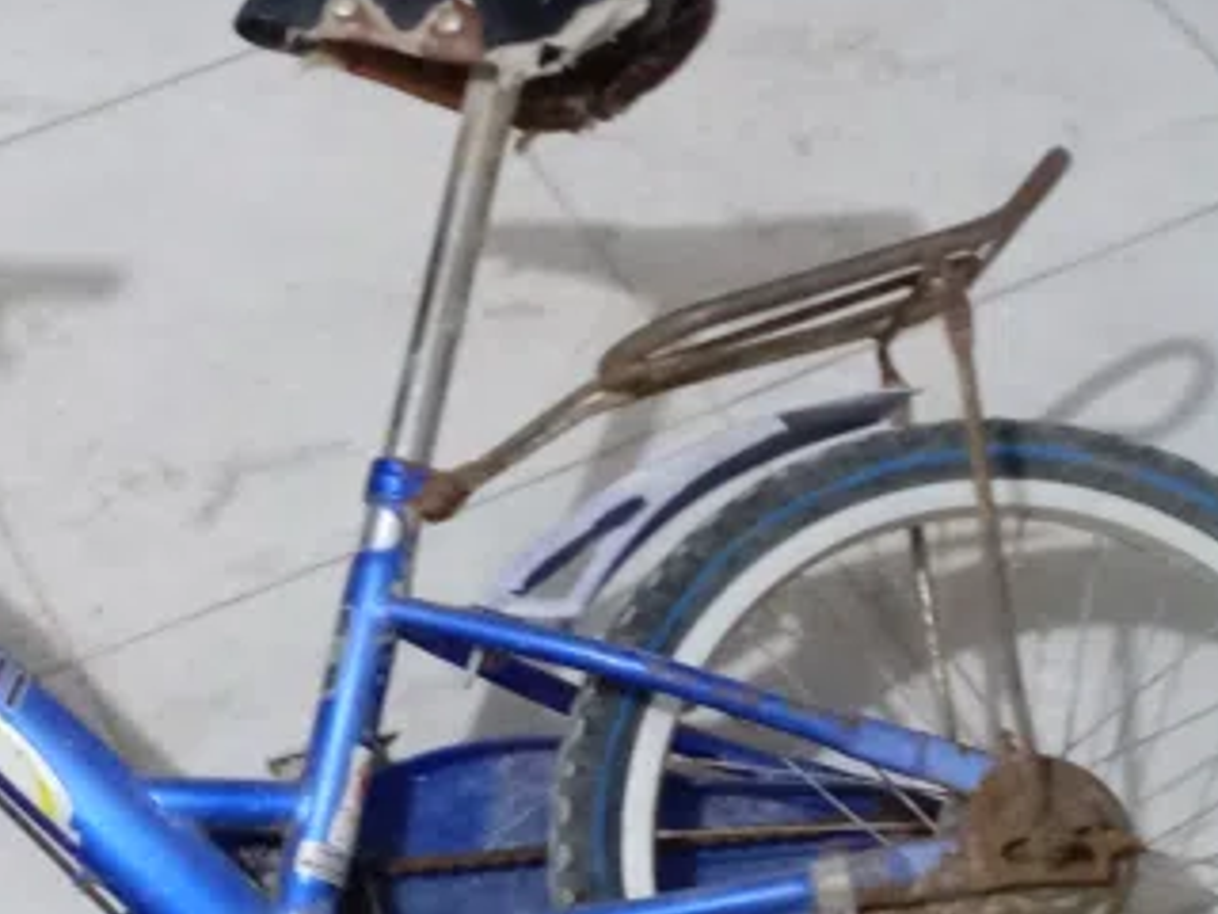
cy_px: 613
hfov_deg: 21.4
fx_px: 3167
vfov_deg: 16.4
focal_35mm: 90
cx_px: 179
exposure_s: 1/20
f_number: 1.8
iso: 1730
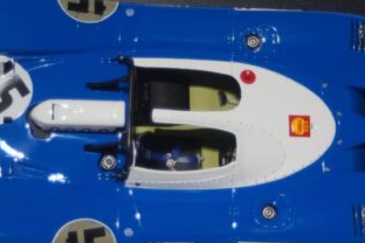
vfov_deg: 7.9
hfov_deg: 11.9
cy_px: 141
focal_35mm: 173
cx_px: 170
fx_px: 1754
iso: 1250
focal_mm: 60
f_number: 5.6
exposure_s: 1/160
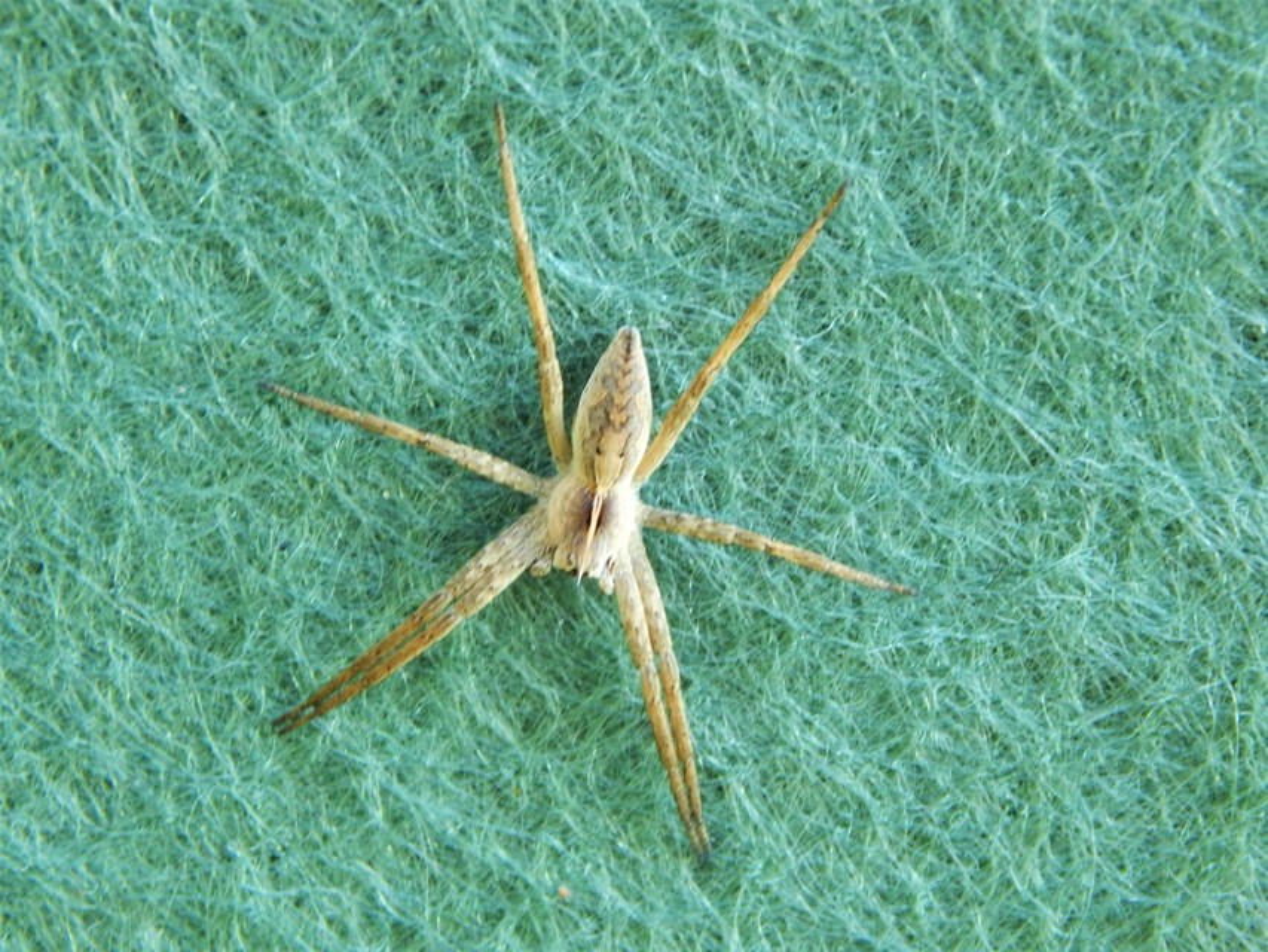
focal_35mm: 207
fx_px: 7584
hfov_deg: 9.6
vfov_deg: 7.2
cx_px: 634
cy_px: 476
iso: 400
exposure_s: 1/80
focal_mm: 37.1
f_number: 5.4
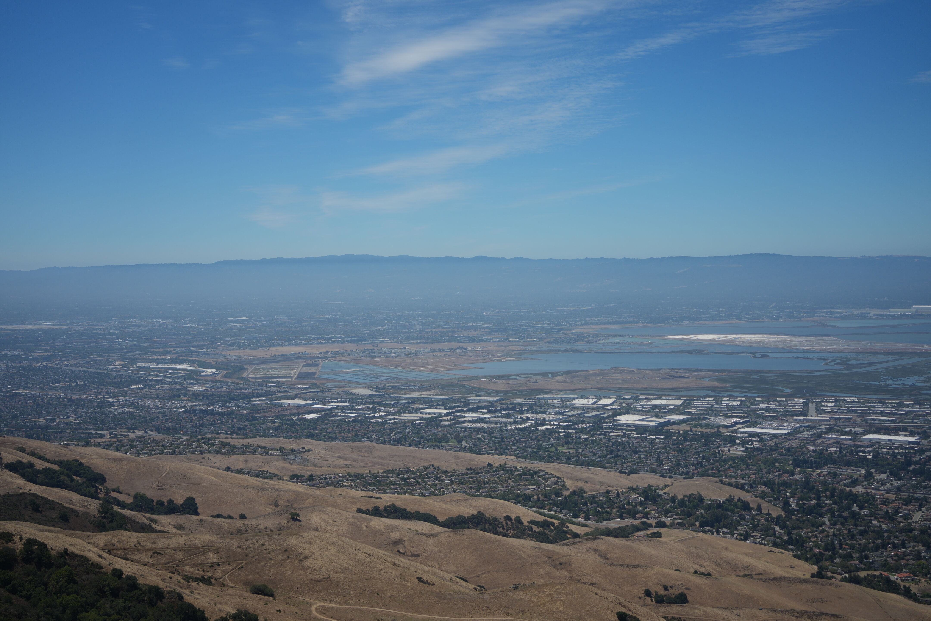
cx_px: 466
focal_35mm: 50
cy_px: 310
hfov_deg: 39.6
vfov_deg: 27.0
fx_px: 1293
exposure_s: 1/2500
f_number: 4.5
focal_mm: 50
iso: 200
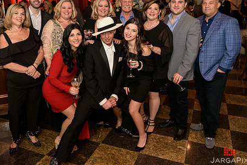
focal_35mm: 34
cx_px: 87
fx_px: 233
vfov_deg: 38.6
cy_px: 58
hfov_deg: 54.9
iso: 1600
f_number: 3.2
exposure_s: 1/125
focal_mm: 24
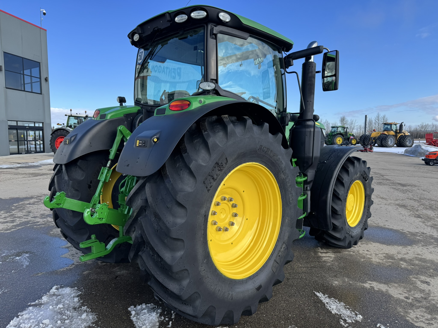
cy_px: 164
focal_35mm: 24
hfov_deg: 71.6
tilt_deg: -5.2
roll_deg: +0.1
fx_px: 304
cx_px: 219
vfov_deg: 56.8
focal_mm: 6.76
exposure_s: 1/2174
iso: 80
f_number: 1.78
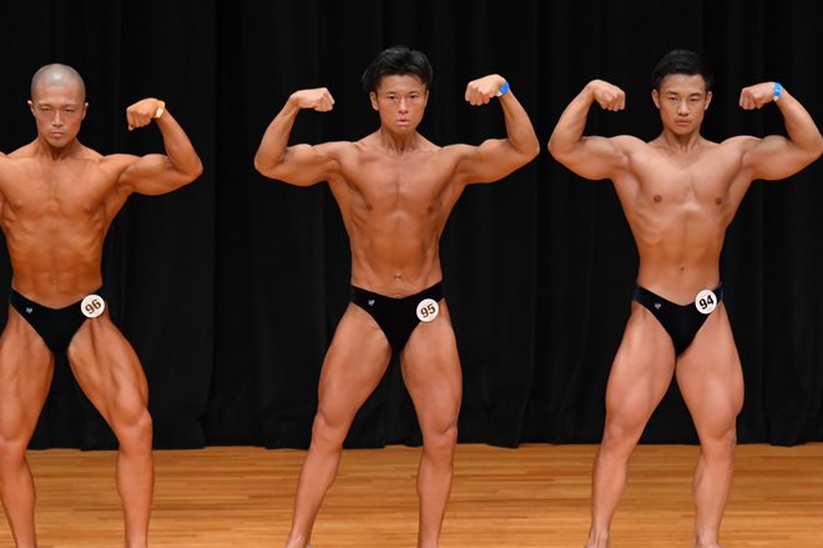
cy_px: 316
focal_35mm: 317
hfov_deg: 6.5
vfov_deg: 4.3
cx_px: 443
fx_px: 7241
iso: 3200
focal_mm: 180
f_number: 5.6
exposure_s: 1/400
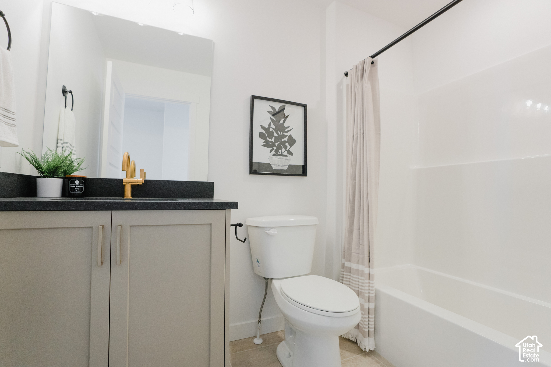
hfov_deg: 95.5
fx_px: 250
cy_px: 184
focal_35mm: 16
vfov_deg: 72.5
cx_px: 276
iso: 2000
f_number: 3.5
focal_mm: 16
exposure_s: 1/400
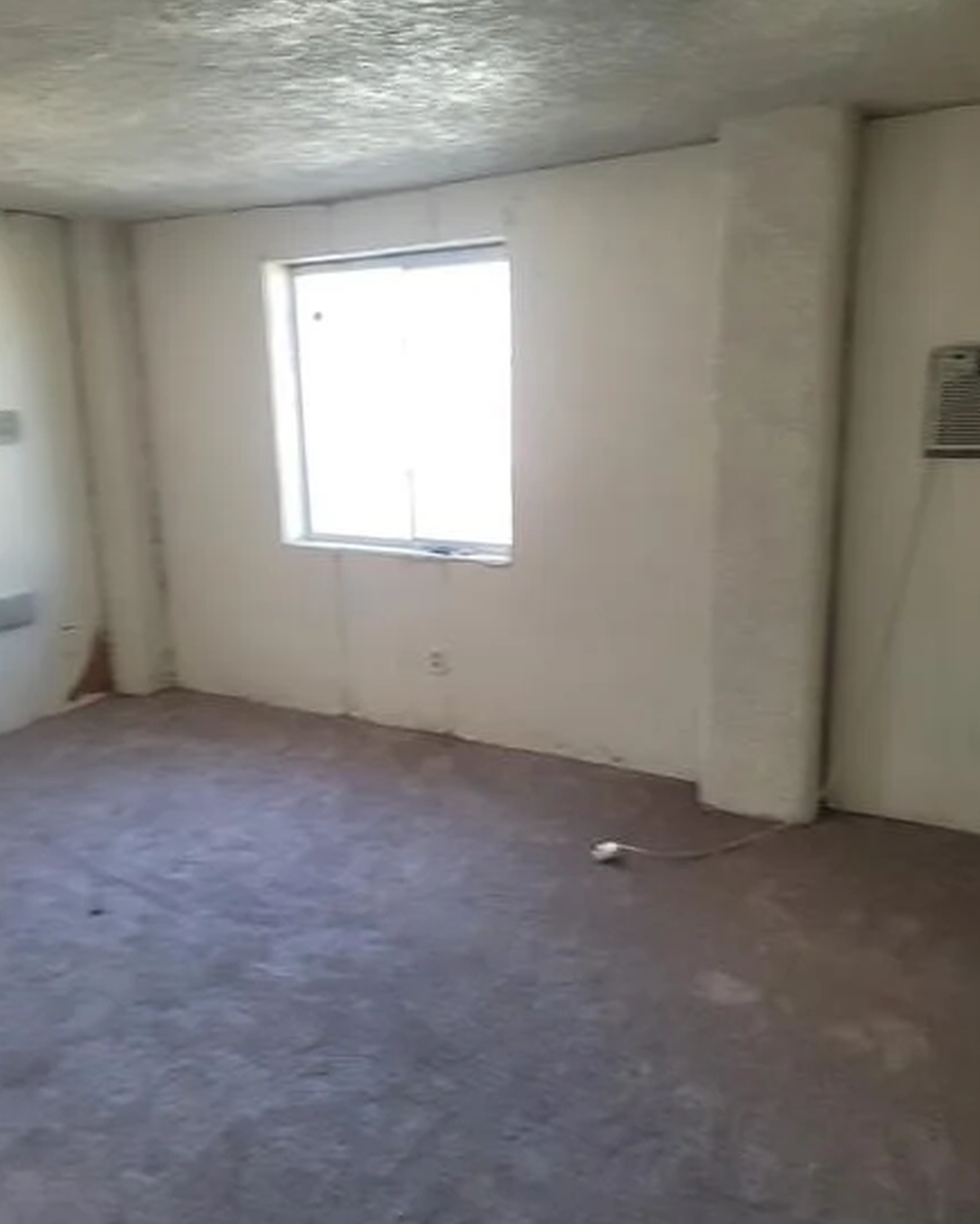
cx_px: 492
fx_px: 978
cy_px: 610
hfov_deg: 53.2
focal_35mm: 27
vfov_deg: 64.1
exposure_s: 1/120
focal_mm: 7
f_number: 1.8
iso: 160
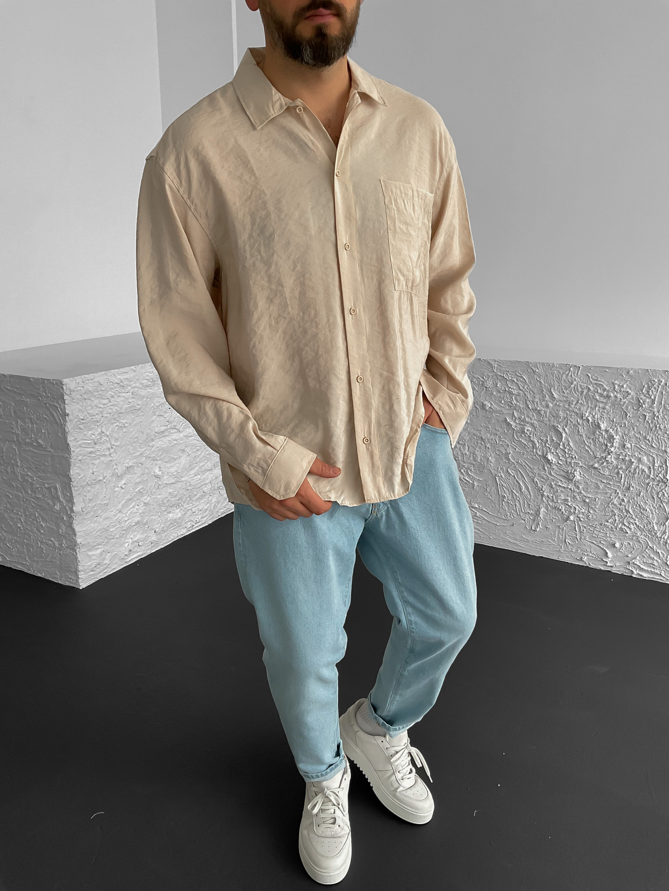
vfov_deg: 61.7
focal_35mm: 29
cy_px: 446
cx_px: 334
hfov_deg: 48.2
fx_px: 747
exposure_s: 1/120
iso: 64
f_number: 1.8
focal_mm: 3
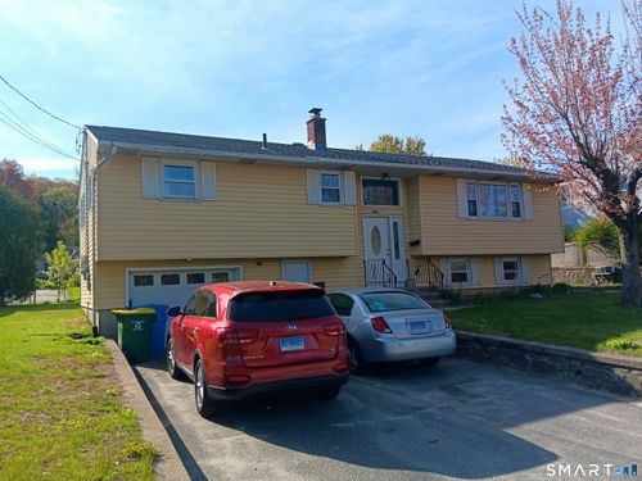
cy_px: 240
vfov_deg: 53.1
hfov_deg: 67.3
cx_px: 321
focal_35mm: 26
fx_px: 482
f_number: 1.8
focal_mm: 3.98
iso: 20
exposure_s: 1/1000
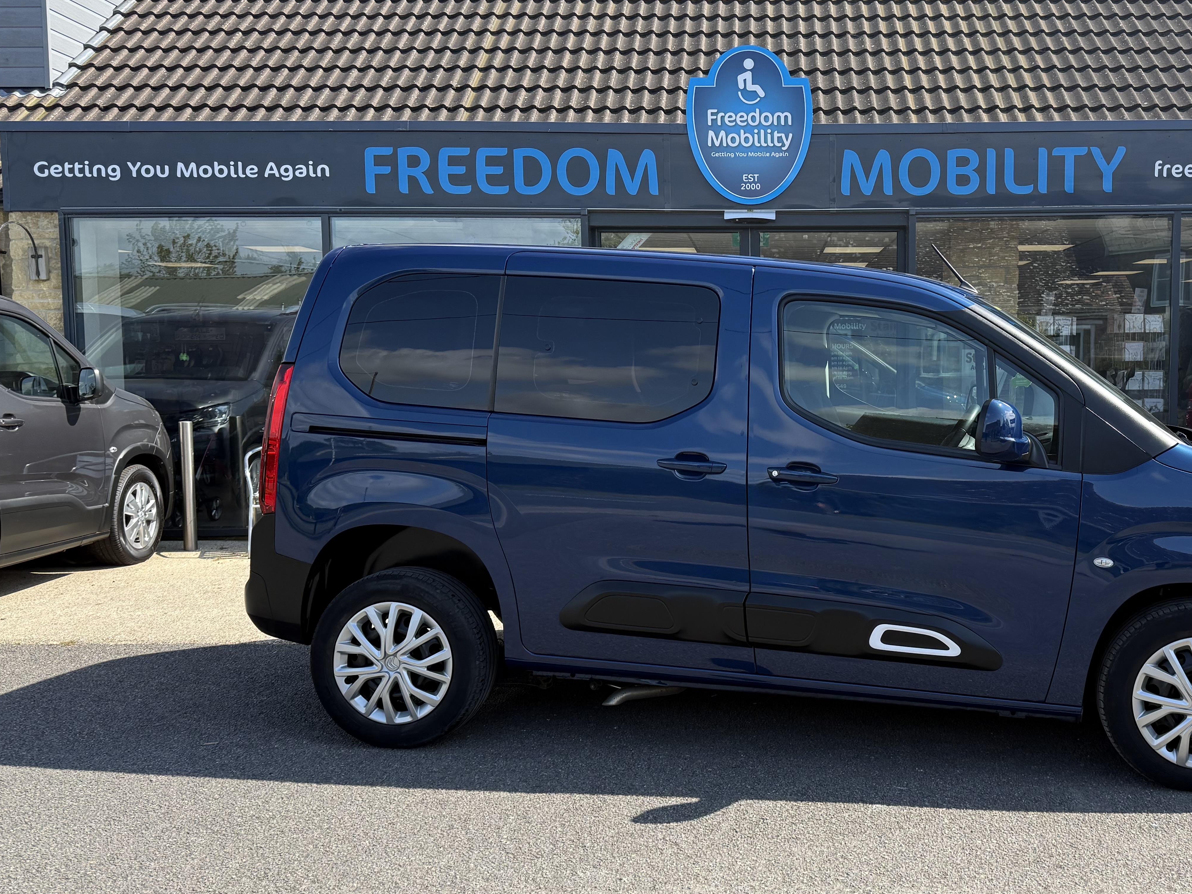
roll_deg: +0.0
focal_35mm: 34
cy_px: 436
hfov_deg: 52.9
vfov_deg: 41.8
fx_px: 1171
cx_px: 799
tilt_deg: -2.3
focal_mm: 6.76
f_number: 1.78
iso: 100
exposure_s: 1/2053
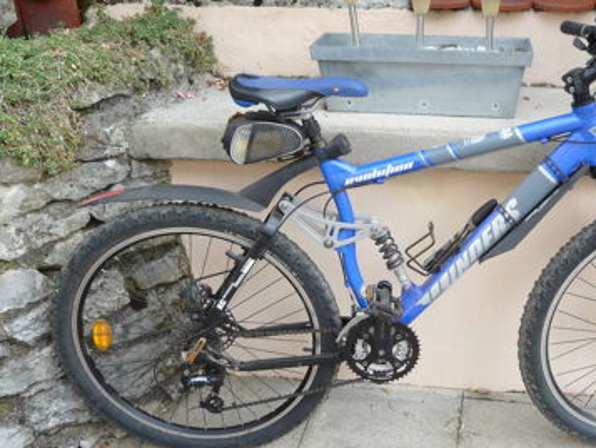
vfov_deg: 33.6
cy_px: 256
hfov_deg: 43.2
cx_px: 397
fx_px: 741
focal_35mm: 43
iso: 100
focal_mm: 5.3
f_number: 3.5
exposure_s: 1/160
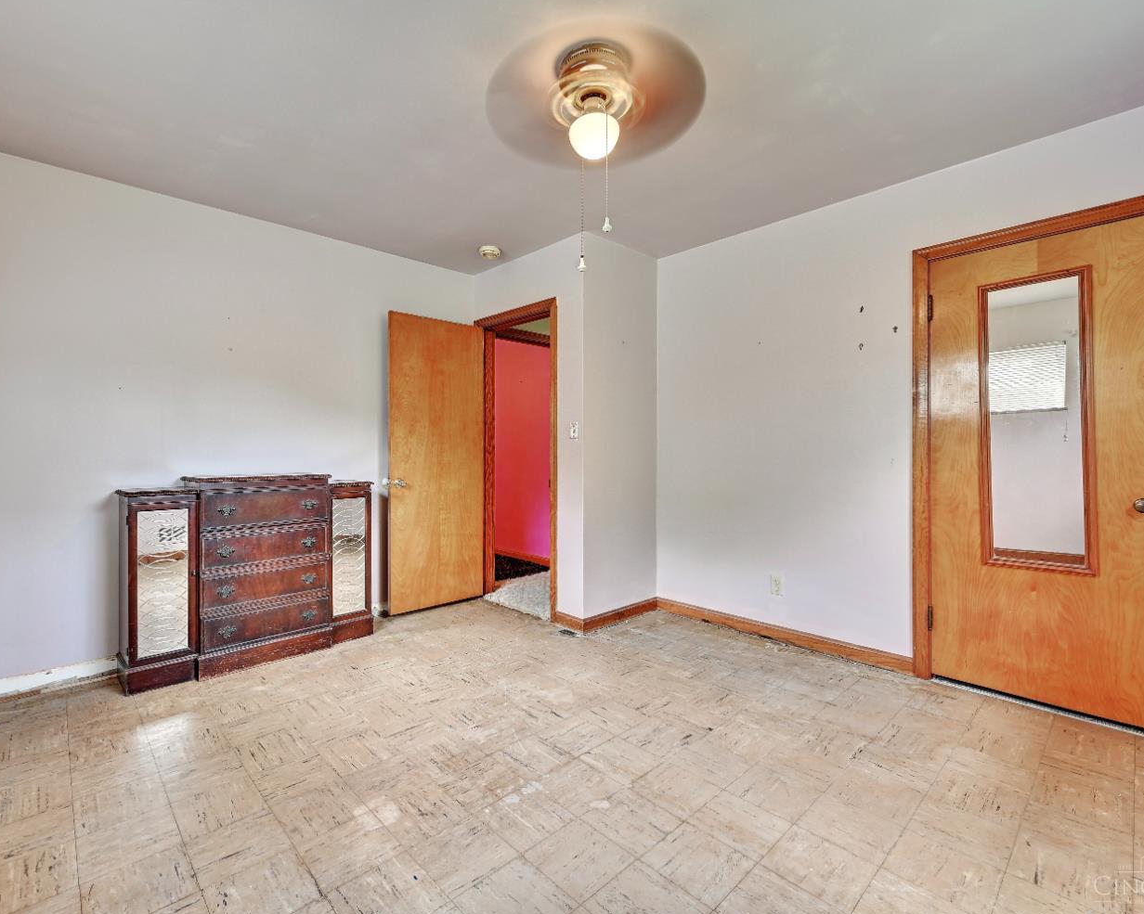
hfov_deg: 93.0
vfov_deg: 80.4
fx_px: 542
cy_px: 454
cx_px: 540
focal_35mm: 16
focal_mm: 14
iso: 400
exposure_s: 1/5
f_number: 8
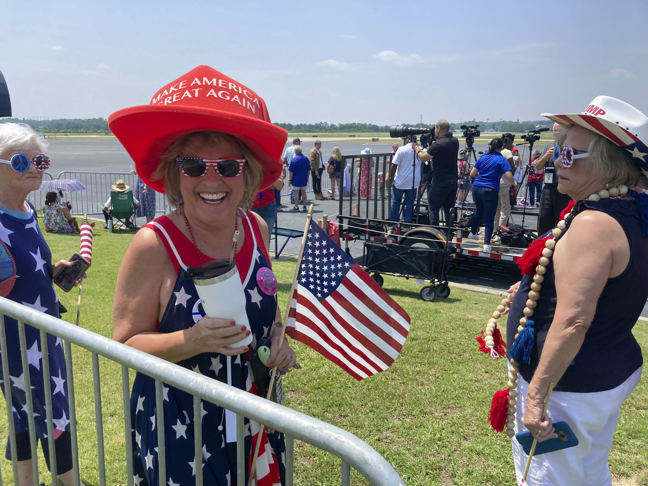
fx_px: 524
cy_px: 243
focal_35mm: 28
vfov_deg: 49.7
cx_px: 324
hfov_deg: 63.4
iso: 20
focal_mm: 3.99
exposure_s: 1/1715
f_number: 1.8
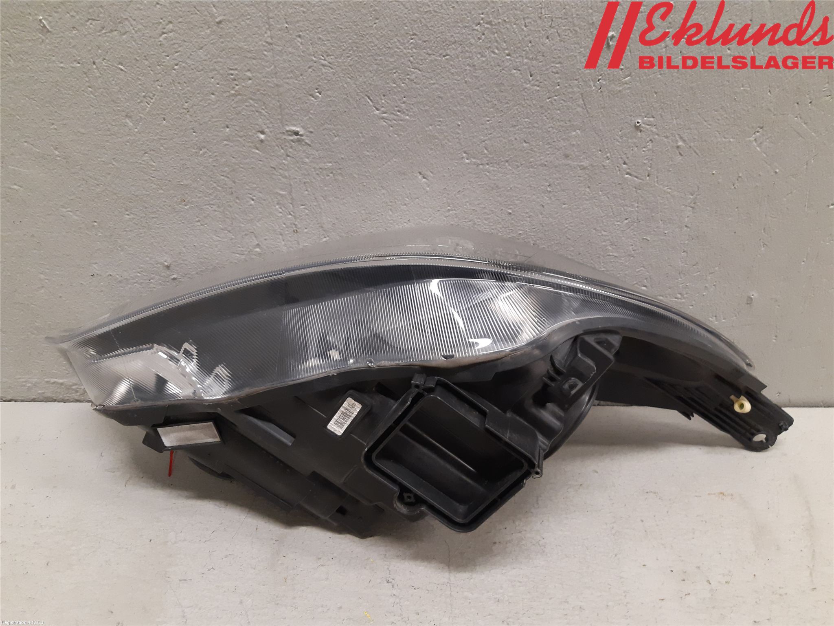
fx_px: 626
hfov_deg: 67.3
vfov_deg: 53.1
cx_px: 417
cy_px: 313
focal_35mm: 26
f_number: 1.7
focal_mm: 3.93
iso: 200
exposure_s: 1/50
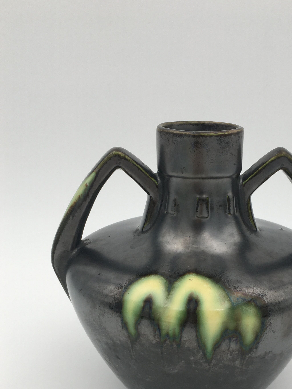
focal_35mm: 43
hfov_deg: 33.2
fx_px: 484
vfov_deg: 42.9
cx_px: 200
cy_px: 277
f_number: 2.2
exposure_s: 1/165
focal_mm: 4.15
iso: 25
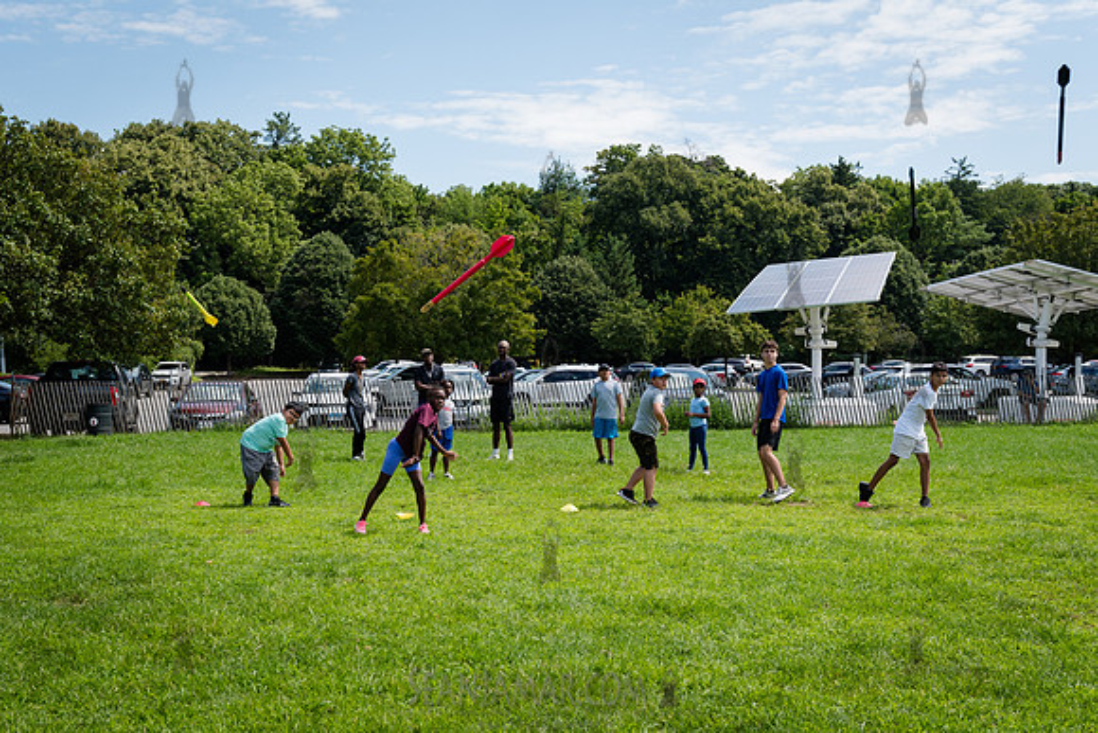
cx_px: 466
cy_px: 469
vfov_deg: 30.2
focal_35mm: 44
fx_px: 1348
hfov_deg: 44.2
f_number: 3.5
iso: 200
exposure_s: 1/1250
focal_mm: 32
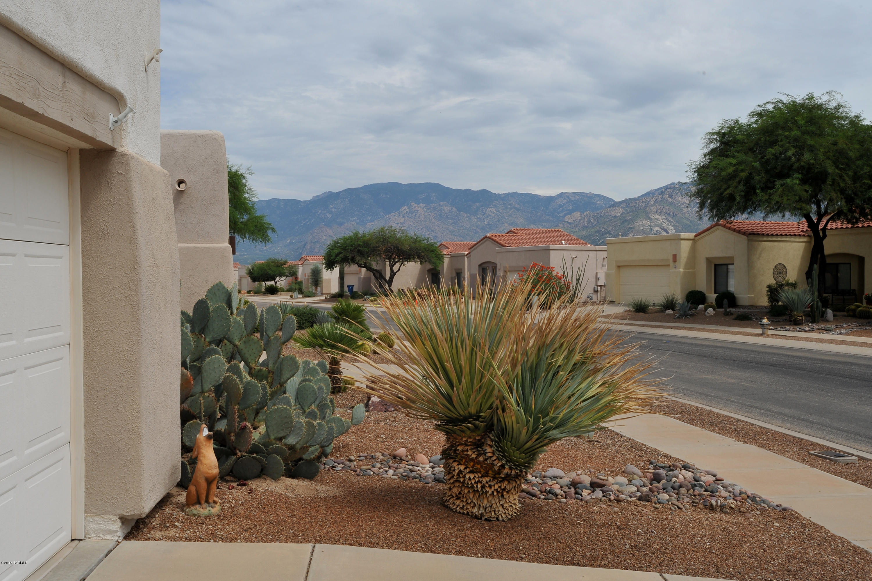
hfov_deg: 54.5
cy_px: 290
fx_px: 847
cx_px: 436
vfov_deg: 37.8
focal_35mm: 35
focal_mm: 35
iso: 320
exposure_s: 1/320
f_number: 14
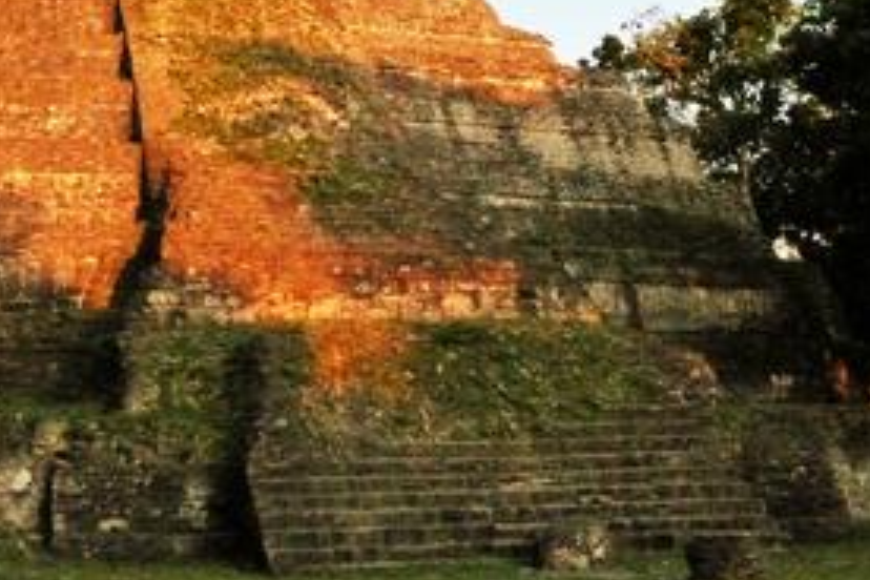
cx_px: 113
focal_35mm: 66
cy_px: 143
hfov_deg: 29.4
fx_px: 1595
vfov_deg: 20.4
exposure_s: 1/500
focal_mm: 7.4
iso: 800
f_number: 6.3
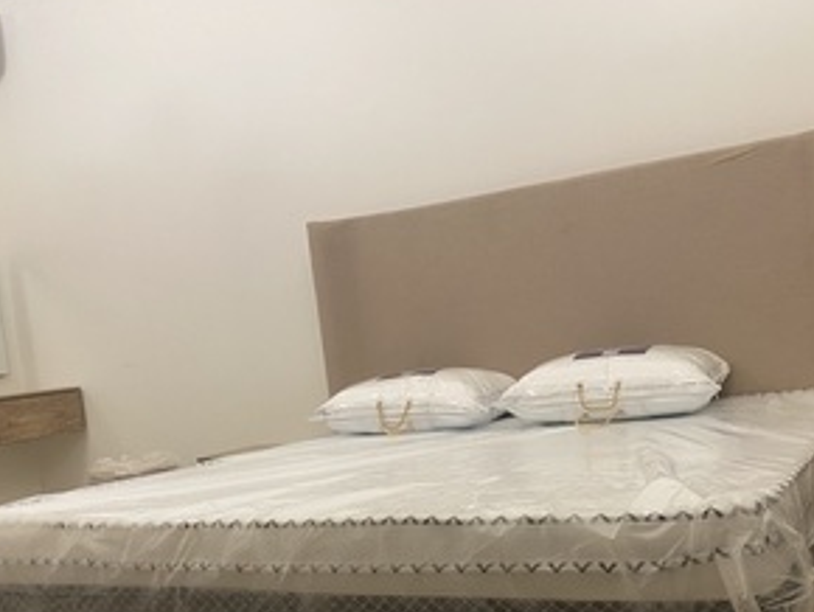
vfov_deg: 34.6
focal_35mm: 41
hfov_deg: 45.5
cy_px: 445
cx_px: 479
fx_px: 965
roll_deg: +6.6
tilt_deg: -5.8
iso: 250
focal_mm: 4.25
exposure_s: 1/60
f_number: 1.8
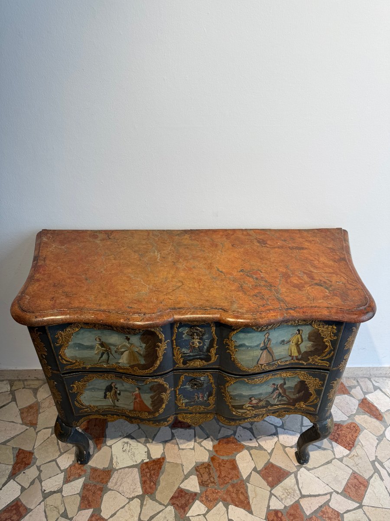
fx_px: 361
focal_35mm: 24
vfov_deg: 71.6
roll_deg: +0.5
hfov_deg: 56.8
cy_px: 260
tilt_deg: -32.6
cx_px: 195
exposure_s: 1/121
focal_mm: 6.76
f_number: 1.78
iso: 64
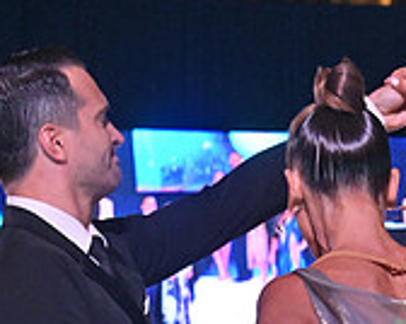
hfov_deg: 10.3
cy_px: 580
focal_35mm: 188
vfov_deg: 7.9
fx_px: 2256
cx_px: 298
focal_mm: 58
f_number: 7.1
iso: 4000
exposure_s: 1/400
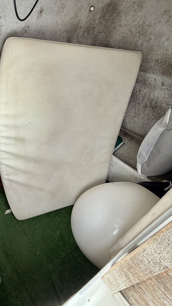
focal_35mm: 21
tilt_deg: -45.5
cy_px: 155
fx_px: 170
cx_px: 7
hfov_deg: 46.4
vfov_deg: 83.8
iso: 100
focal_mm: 2.22
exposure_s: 1/121
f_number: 2.2
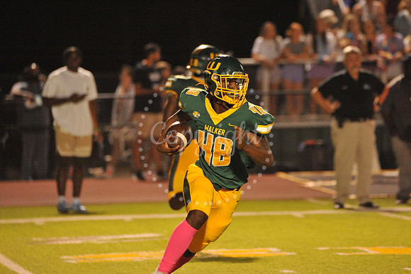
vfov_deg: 3.3
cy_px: 137
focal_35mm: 420
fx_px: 4792
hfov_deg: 4.9
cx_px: 206
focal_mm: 420
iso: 6400
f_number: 6.3
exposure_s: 1/160
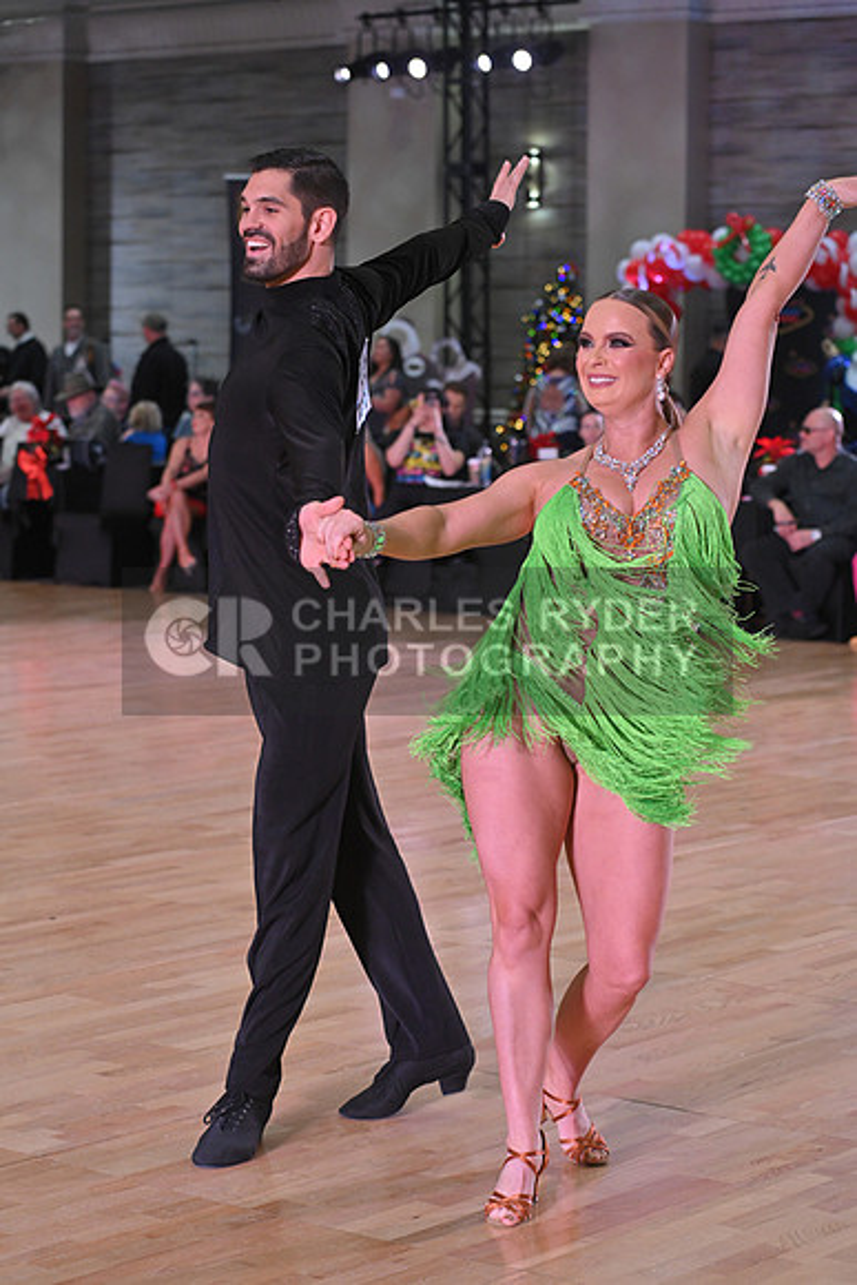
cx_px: 428
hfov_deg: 15.2
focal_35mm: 90
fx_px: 3212
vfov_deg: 22.6
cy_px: 642
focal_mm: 90
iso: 2000
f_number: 5
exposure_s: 1/320
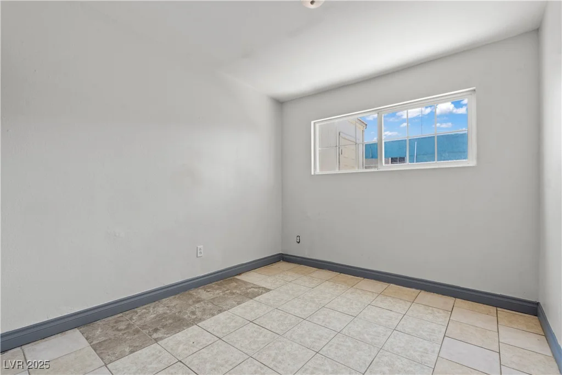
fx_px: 250
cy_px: 188
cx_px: 281
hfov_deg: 96.7
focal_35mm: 16
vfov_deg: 73.8
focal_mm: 16
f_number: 9
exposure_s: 1/1.25
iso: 200
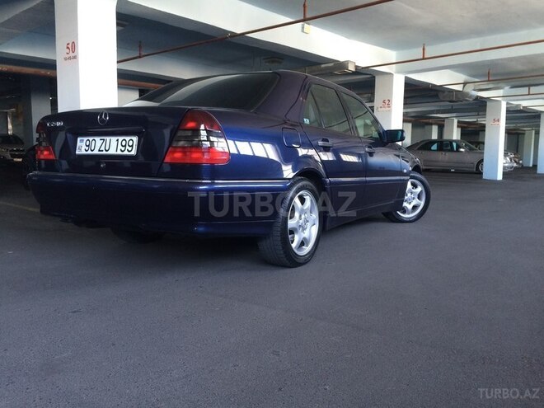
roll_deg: +1.6
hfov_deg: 61.7
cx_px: 272
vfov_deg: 48.2
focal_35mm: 29
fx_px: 456
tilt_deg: -6.5
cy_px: 204
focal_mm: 4.15
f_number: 2.2
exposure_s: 1/33
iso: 125
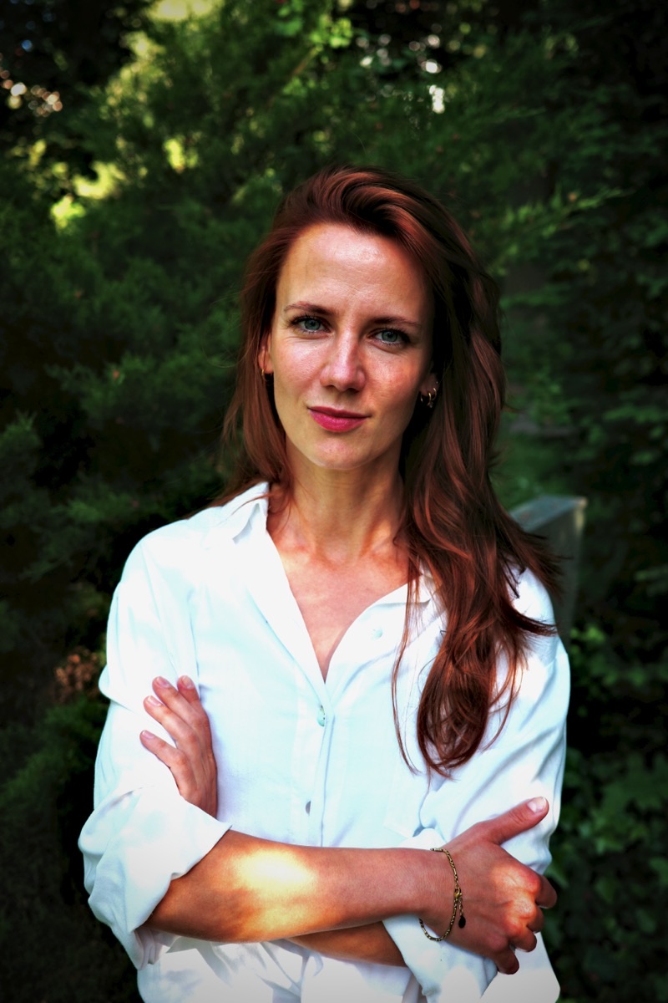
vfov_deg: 48.5
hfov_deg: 33.4
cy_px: 502
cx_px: 334
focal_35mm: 40
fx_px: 1113
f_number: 2.8
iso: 200
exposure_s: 1/400
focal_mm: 26
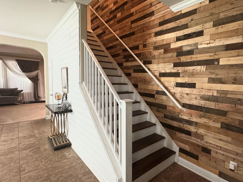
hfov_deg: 82.6
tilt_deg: -4.5
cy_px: 92
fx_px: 133
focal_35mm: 19
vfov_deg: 68.7
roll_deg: -1.6
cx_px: 156
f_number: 2.2
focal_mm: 2.22
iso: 1000
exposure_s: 1/60
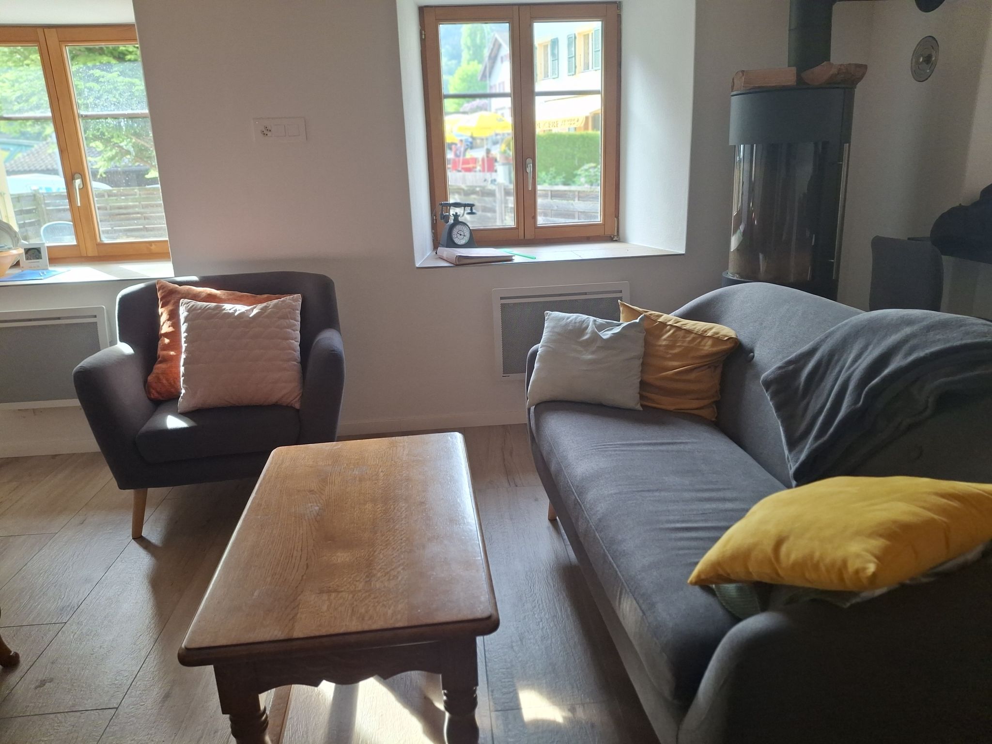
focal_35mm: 25
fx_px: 716
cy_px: 372
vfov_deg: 54.9
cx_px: 496
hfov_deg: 69.4
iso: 50
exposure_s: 1/400
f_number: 1.8
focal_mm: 4.69
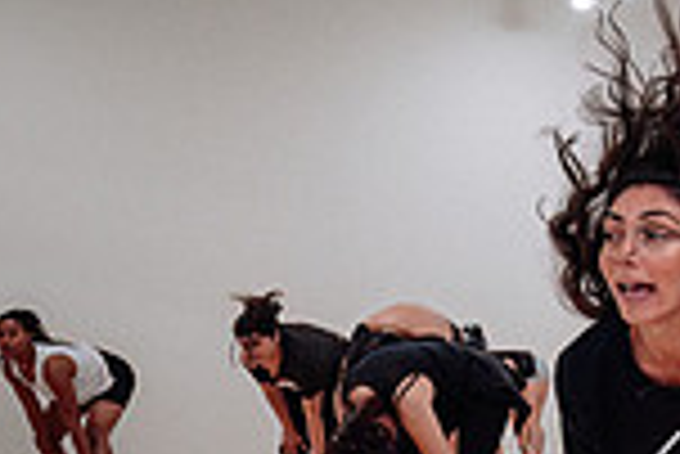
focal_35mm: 92
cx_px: 1198
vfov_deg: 14.9
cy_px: 326
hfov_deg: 18.0
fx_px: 1739
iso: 1600
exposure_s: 1/320
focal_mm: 24
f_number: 2.8
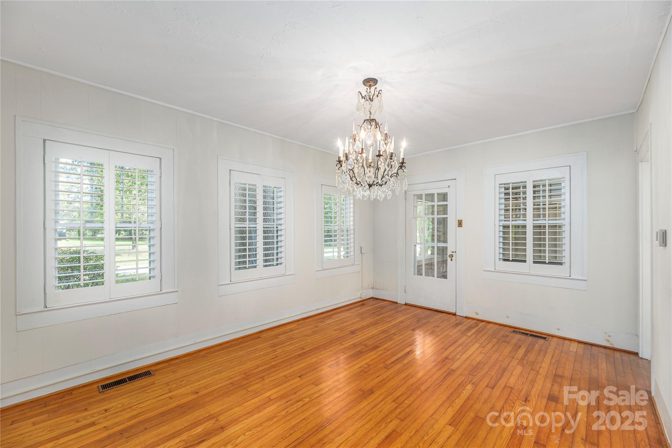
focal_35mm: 14
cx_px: 336
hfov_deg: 104.3
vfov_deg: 81.2
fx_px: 261
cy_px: 224
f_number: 7.1
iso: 320
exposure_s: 1/125
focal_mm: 14
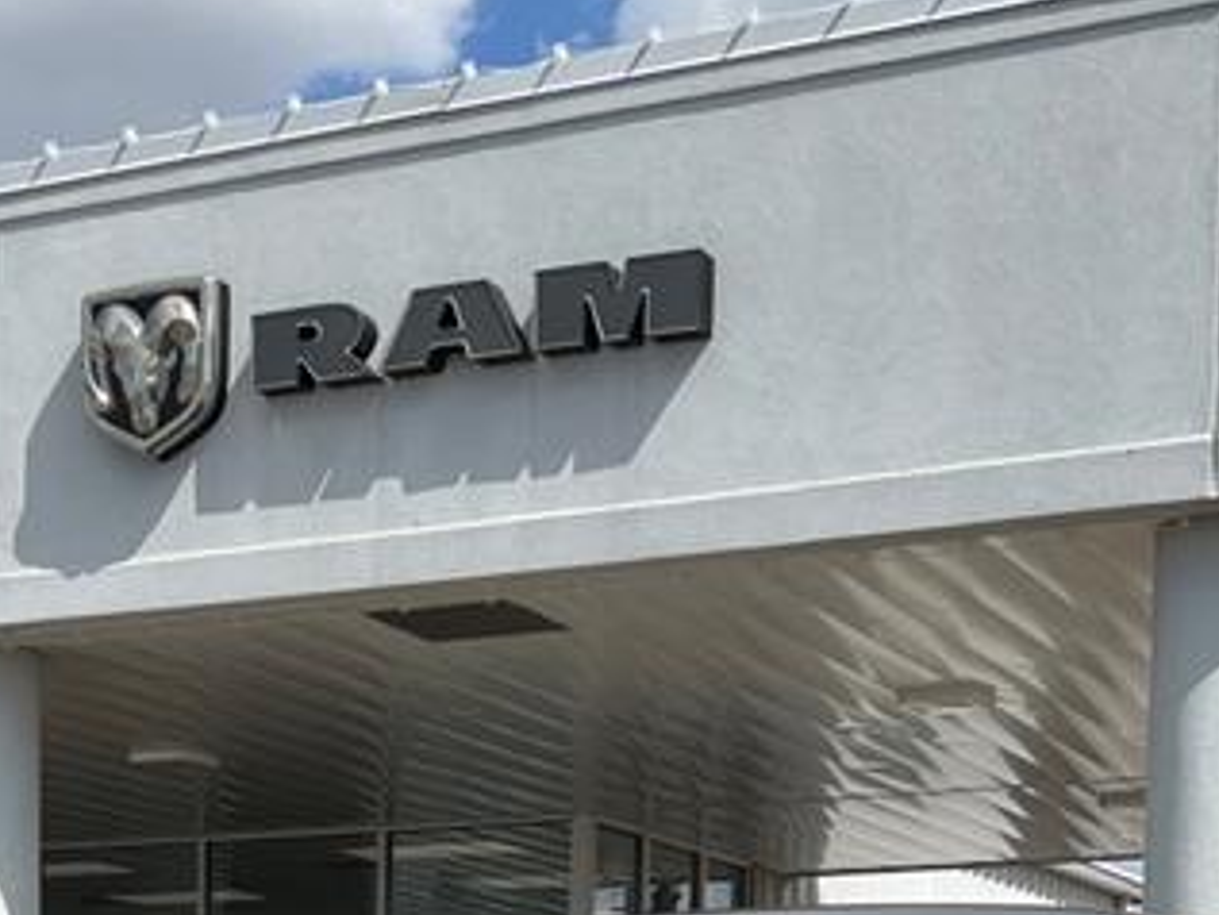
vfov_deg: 16.0
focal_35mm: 84
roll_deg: -1.0
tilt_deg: -3.7
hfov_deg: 23.2
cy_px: 1392
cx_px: 388
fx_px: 2959
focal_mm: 5.7
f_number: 1.5
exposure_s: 1/6211
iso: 50
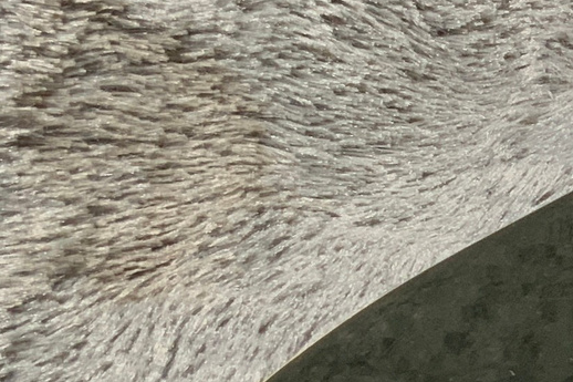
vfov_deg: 9.1
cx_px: 998
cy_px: 393
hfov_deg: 12.7
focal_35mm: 149
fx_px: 2371
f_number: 1.8
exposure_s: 1/52
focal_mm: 3
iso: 64
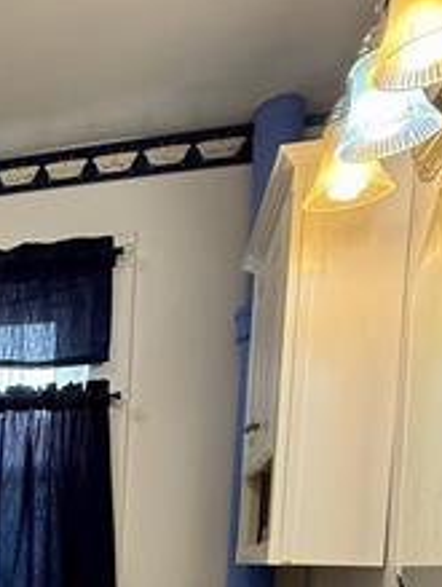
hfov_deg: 24.1
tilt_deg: -5.1
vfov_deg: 34.5
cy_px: 616
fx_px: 832
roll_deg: -2.8
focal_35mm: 49
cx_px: -201
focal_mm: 2.22
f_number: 2.2
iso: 250
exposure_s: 1/120
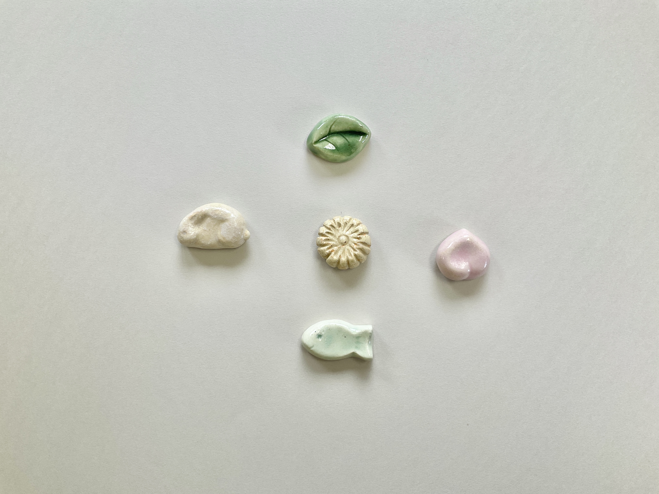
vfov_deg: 48.2
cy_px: 247
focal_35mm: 29
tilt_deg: -88.6
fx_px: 552
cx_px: 330
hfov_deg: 61.7
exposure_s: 1/120
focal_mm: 3
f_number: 1.8
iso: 32
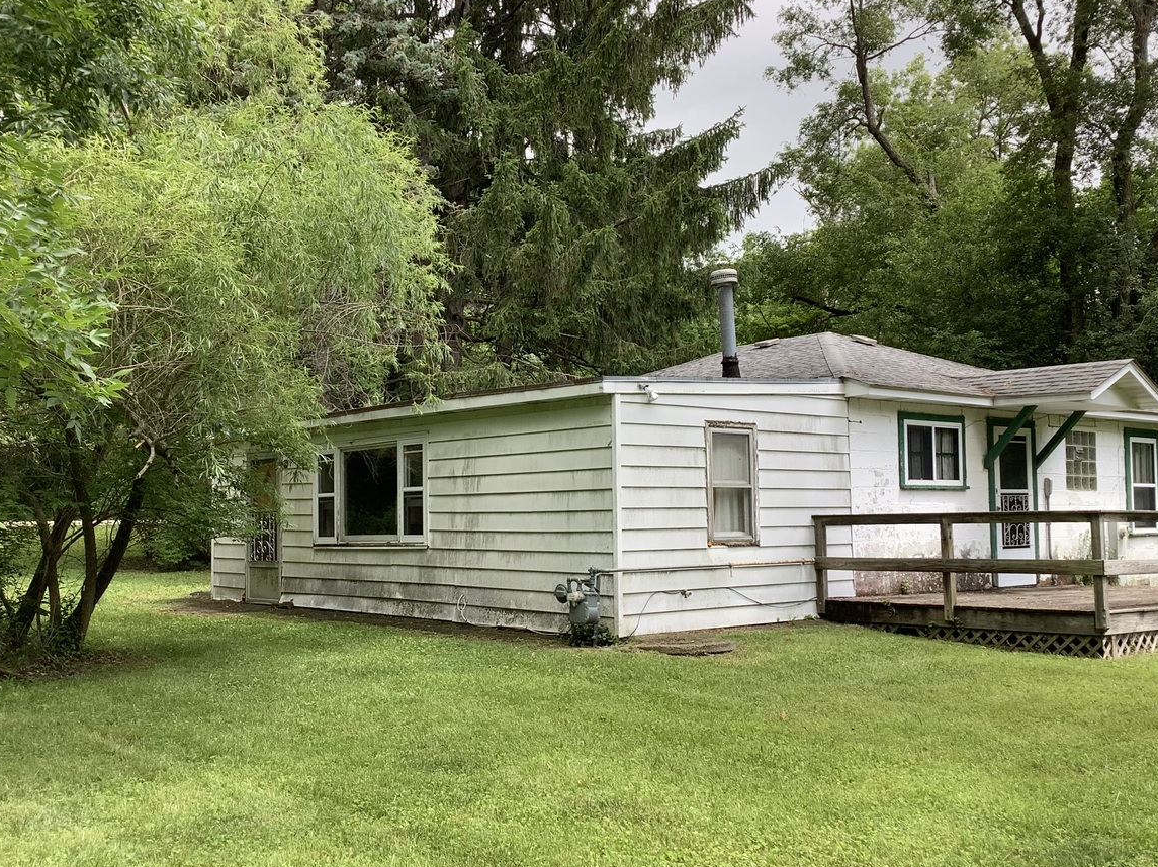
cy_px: 422
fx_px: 1304
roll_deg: -0.5
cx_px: 537
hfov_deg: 47.8
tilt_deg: +3.9
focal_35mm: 39
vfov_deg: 36.8
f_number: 2.4
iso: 25
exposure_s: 1/212
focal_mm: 3.3
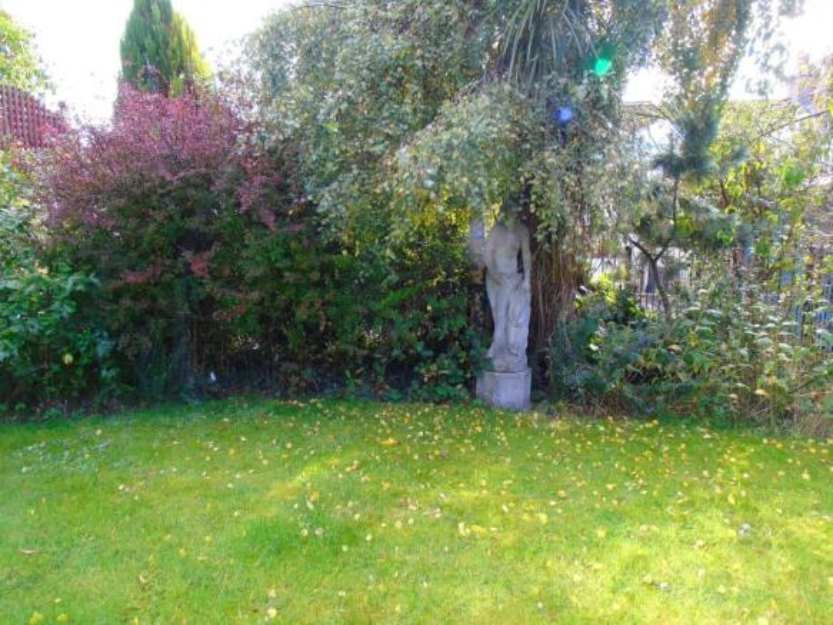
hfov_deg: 69.4
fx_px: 601
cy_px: 312
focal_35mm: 25
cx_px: 416
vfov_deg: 54.9
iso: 100
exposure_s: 1/30
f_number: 3.4
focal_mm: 4.4
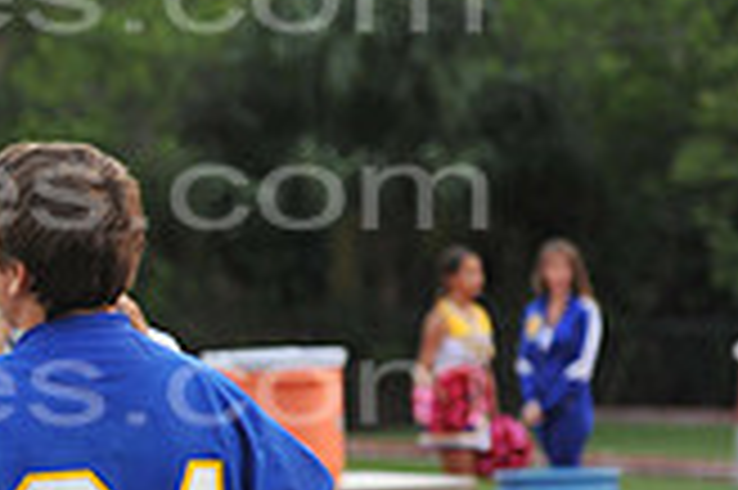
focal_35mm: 361
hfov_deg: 5.6
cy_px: 688
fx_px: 7393
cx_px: -513
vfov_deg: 3.8
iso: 1250
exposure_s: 1/320
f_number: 3.5
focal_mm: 102
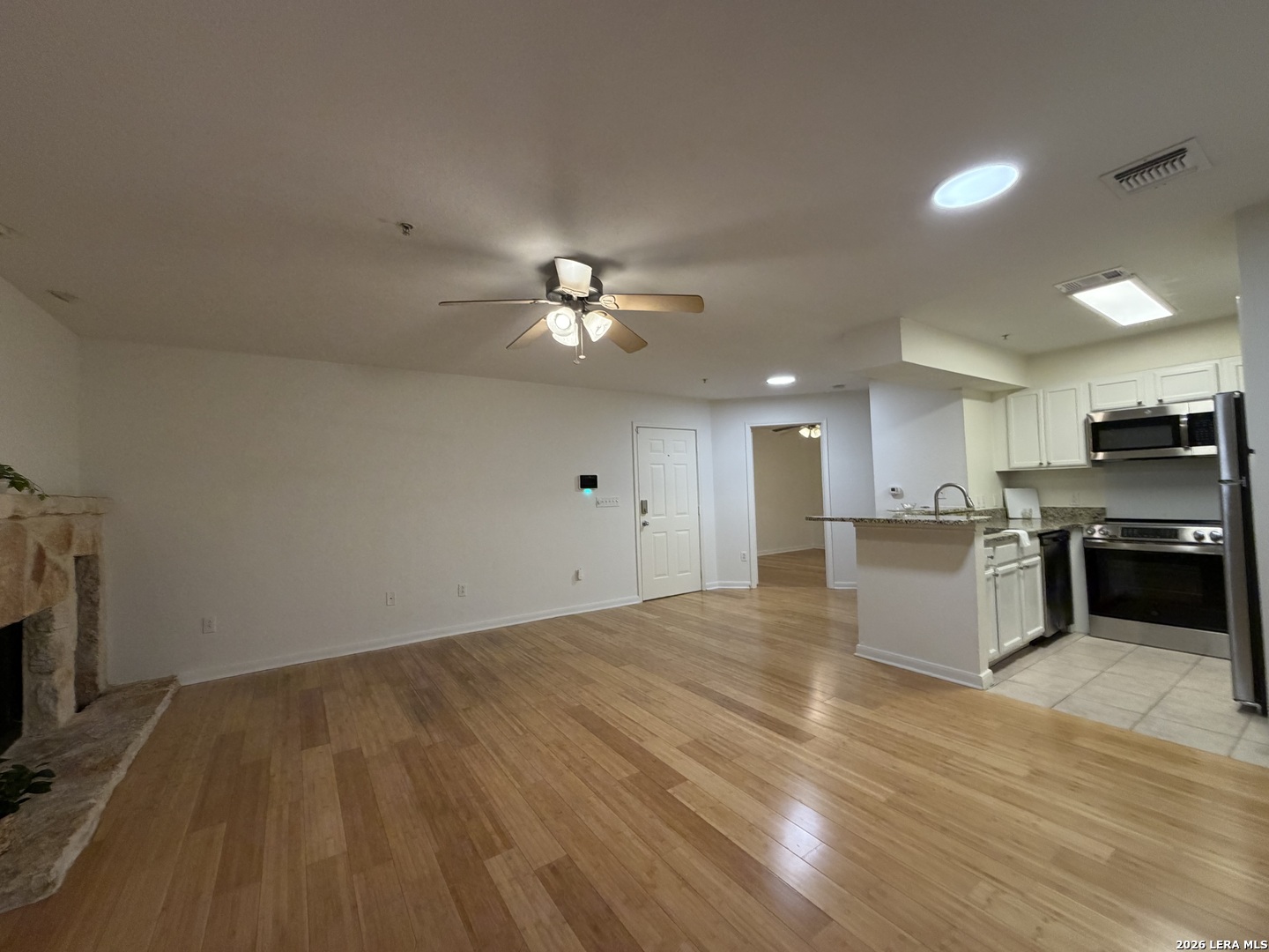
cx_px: 634
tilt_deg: +2.8
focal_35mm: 14
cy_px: 476
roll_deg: +2.5
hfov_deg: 102.1
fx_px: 513
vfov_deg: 85.7
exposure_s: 1/120
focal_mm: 2.22
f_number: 2.2
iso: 320
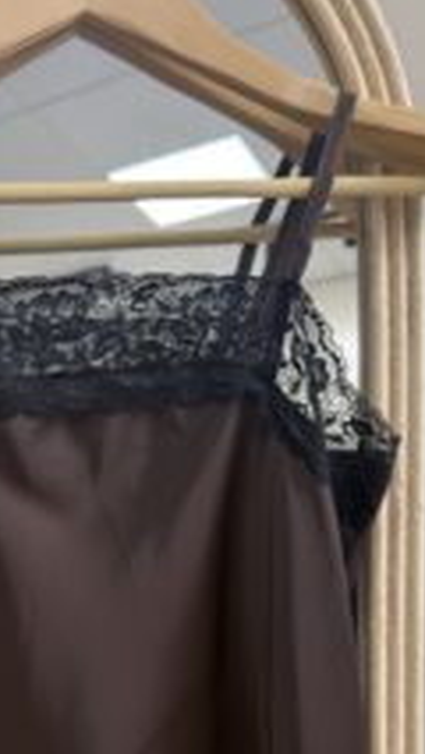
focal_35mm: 49
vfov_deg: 40.2
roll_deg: +0.2
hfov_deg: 24.1
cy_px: 616
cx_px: 96
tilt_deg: -14.6
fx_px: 981
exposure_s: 1/100
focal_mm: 6.76
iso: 80
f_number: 1.78
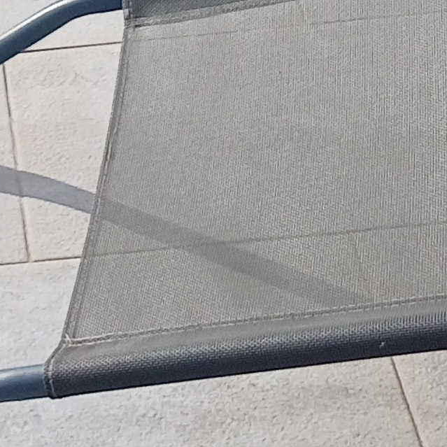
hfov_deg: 12.2
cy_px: -190
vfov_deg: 11.9
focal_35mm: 141
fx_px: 2060
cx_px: -62
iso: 100
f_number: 1.8
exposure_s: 1/1314
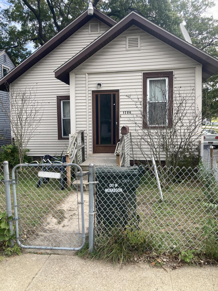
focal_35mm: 28
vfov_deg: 63.4
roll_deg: +1.3
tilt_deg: -2.5
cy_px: 146
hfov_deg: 49.7
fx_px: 235
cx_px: 109
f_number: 1.8
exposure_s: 1/510
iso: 20
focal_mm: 3.99
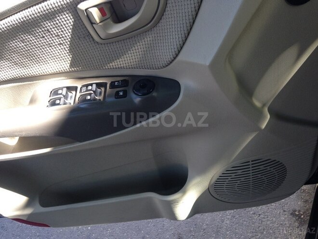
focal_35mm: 33
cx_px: 159
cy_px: 120
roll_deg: +18.4
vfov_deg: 42.9
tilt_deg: -41.1
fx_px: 303
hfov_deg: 55.4
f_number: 2.4
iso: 80
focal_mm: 4.12
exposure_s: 1/120
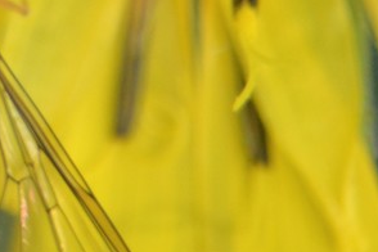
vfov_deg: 0.9
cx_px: -151
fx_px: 15402
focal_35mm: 1467
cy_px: 40
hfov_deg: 1.4
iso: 800
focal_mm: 300
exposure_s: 1/125
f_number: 5.6
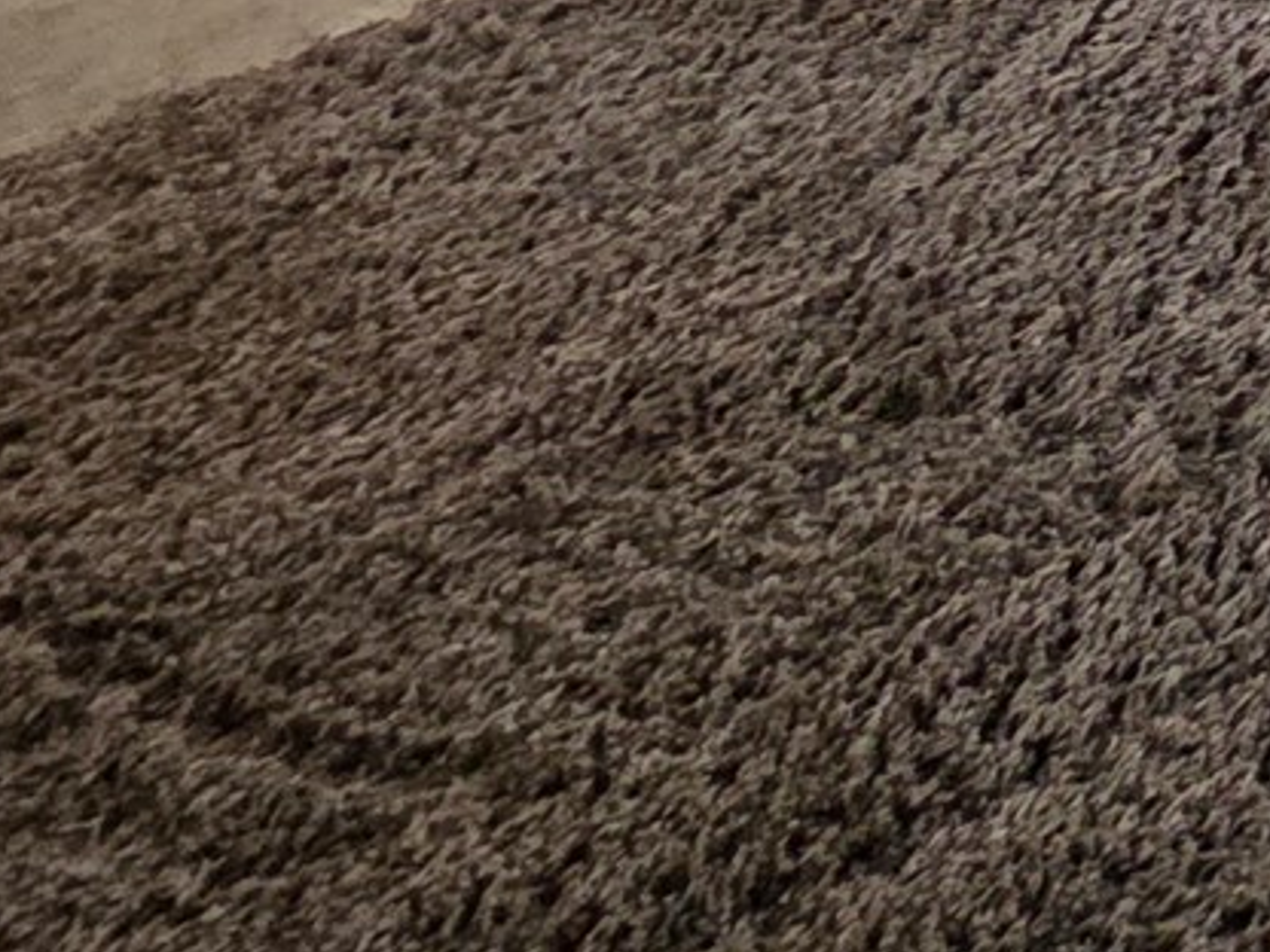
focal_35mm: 64
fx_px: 2348
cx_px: 2598
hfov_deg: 18.4
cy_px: -1129
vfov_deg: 15.9
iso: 1250
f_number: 2.2
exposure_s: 1/60
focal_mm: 2.2
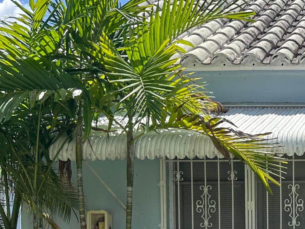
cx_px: 375
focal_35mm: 62
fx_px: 546
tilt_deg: -1.2
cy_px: 214
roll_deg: +0.1
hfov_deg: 27.2
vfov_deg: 22.9
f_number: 1.78
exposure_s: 1/2967
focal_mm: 6.86
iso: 80
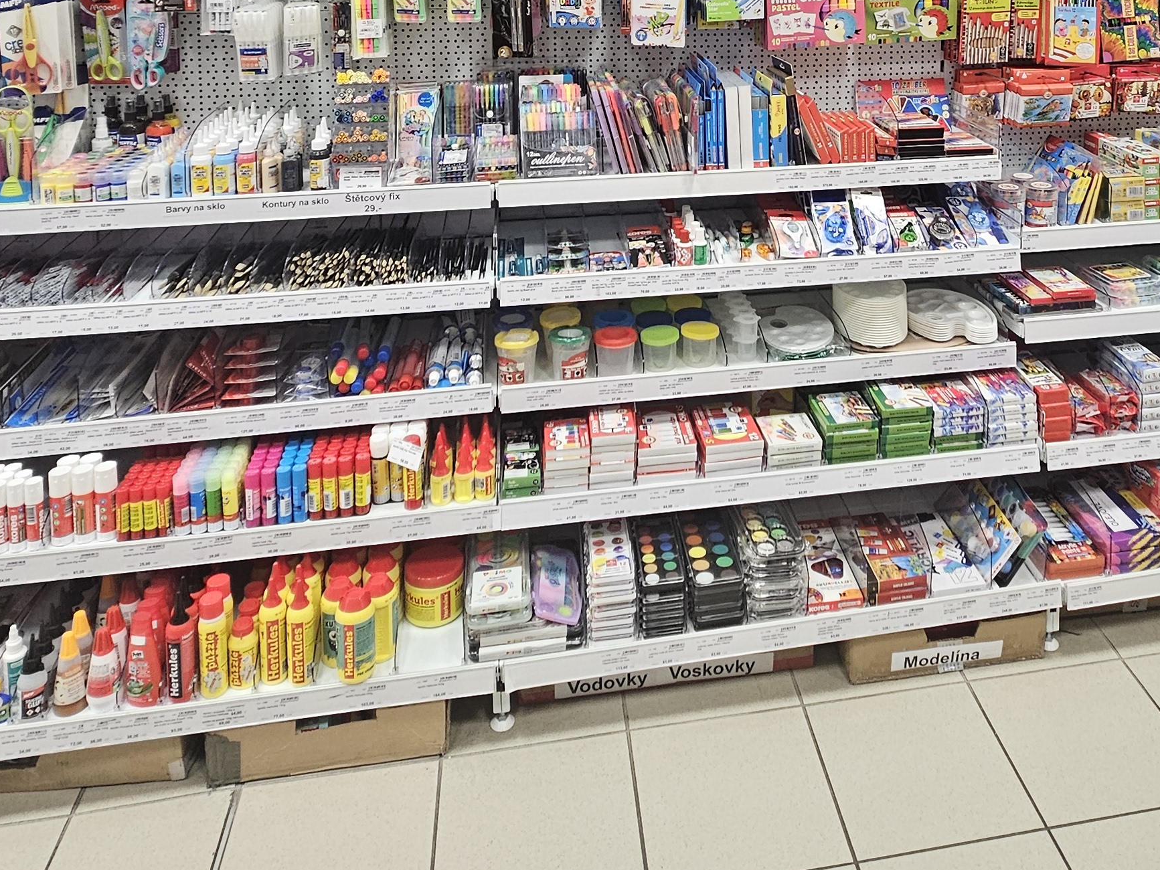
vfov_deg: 41.1
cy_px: 10
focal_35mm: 30
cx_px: 725
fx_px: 1005
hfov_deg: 59.2
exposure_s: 1/50
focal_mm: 2.2
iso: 125
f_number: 2.2
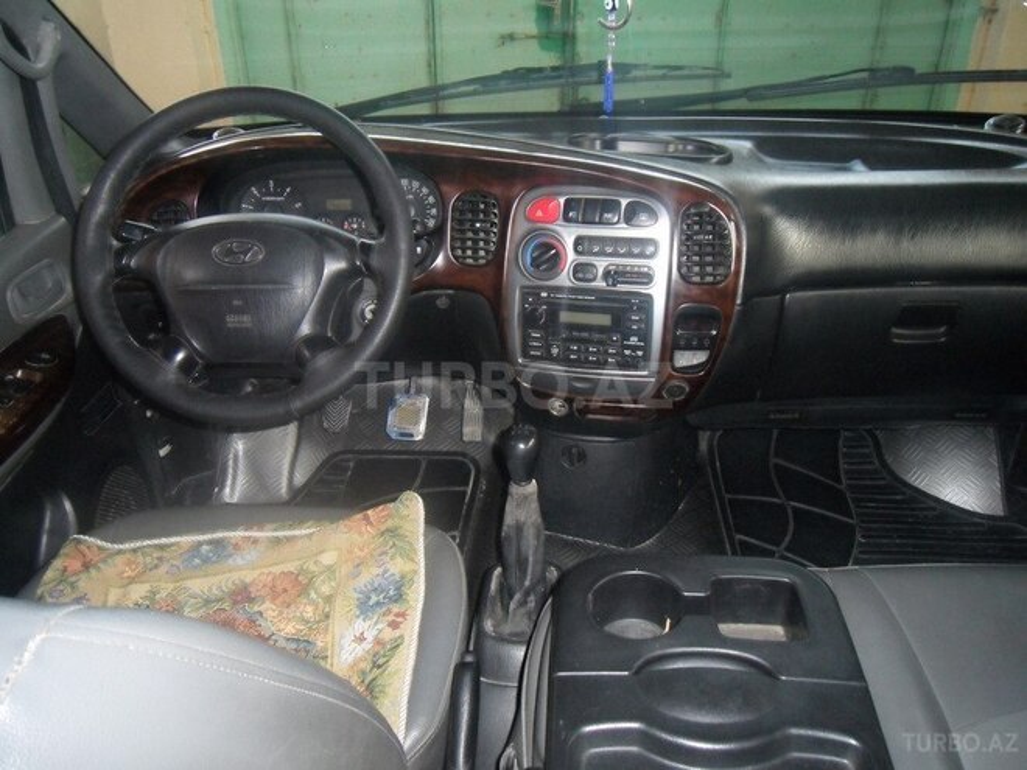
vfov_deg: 49.7
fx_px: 831
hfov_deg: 63.4
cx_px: 514
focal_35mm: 28
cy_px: 385
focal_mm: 5
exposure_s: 1/45
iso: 400
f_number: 3.4
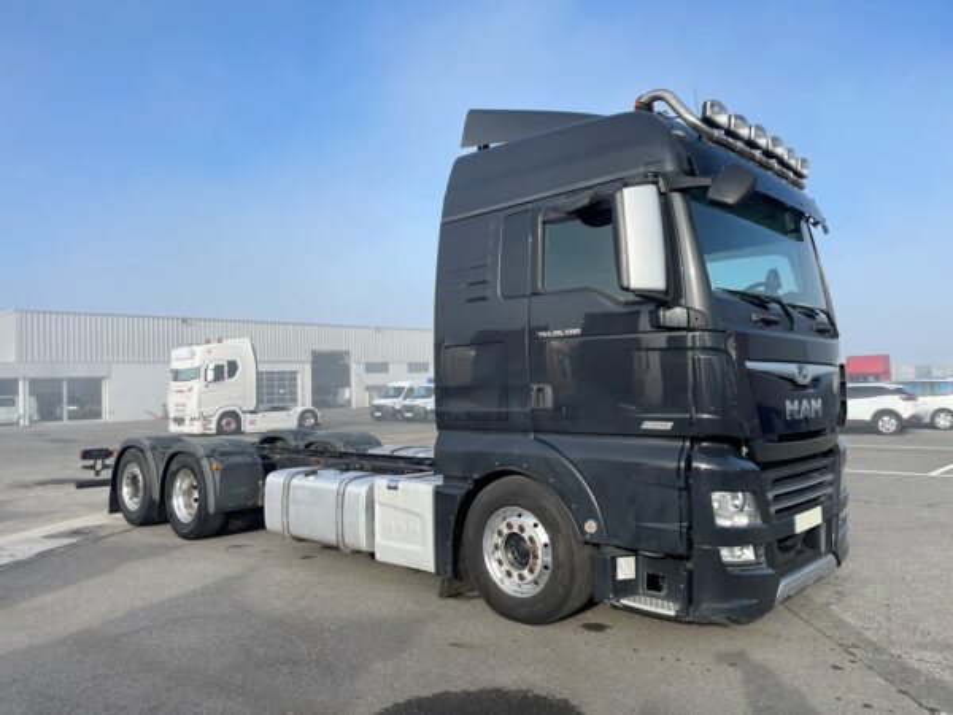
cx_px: 476
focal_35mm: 26
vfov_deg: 53.1
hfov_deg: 67.3
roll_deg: +1.3
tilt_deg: +3.4
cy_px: 358
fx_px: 716
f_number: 1.6
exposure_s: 1/2564
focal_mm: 4.2
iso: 32
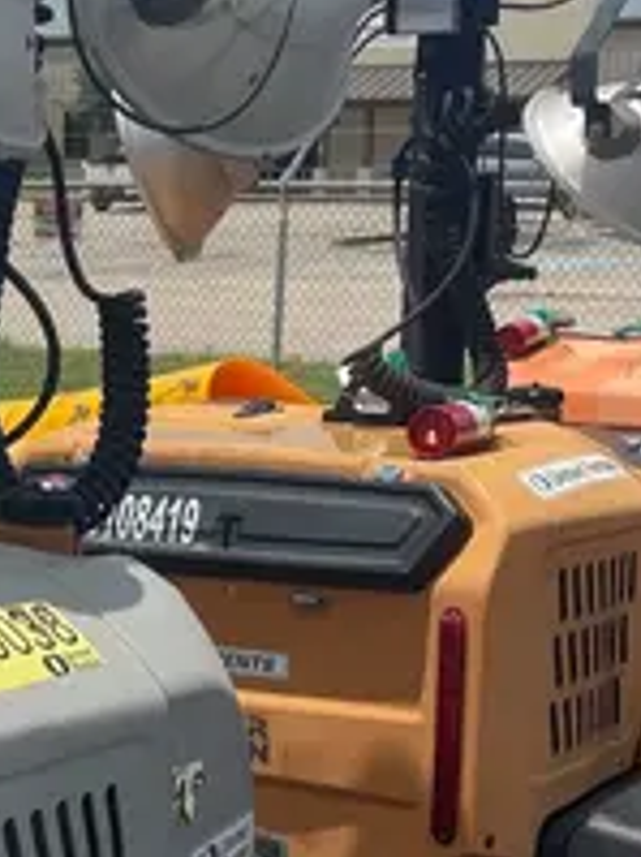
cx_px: -163
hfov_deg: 14.8
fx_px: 2373
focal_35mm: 96
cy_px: 648
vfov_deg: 20.3
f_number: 1.6
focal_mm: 4.2
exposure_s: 1/4831
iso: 32
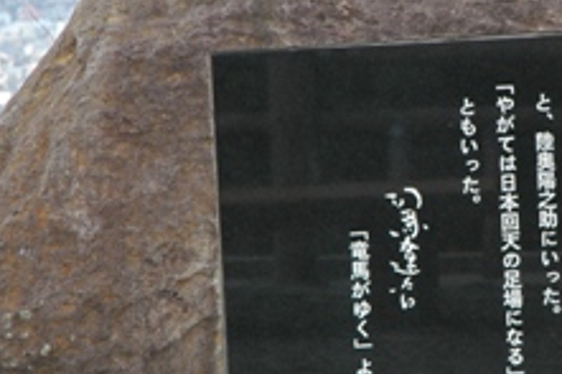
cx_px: 524
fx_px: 3323
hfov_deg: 9.6
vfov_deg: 6.4
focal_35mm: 213
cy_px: 226
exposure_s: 1/160
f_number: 6.3
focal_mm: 70
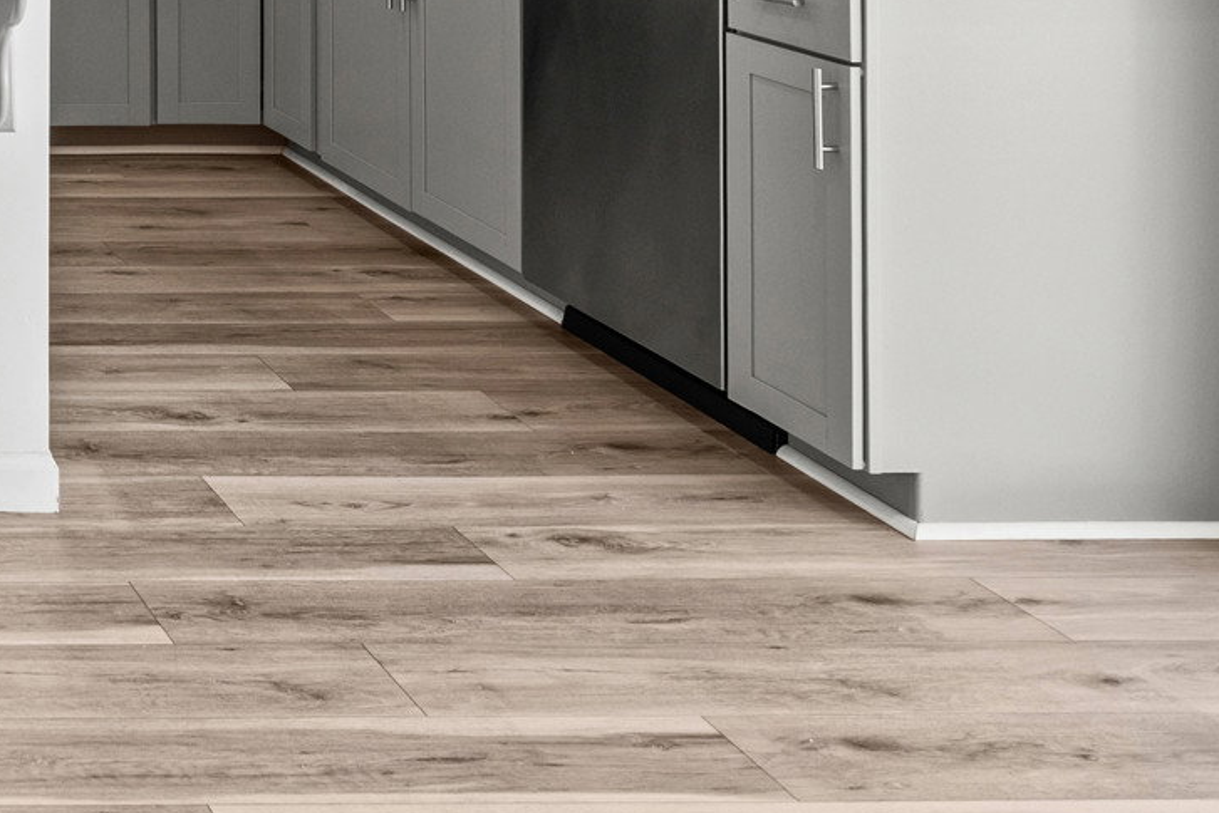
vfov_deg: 21.6
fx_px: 1863
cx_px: -516
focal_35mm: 55
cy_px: -317
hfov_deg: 27.5
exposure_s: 1/8
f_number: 9
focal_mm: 16
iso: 250
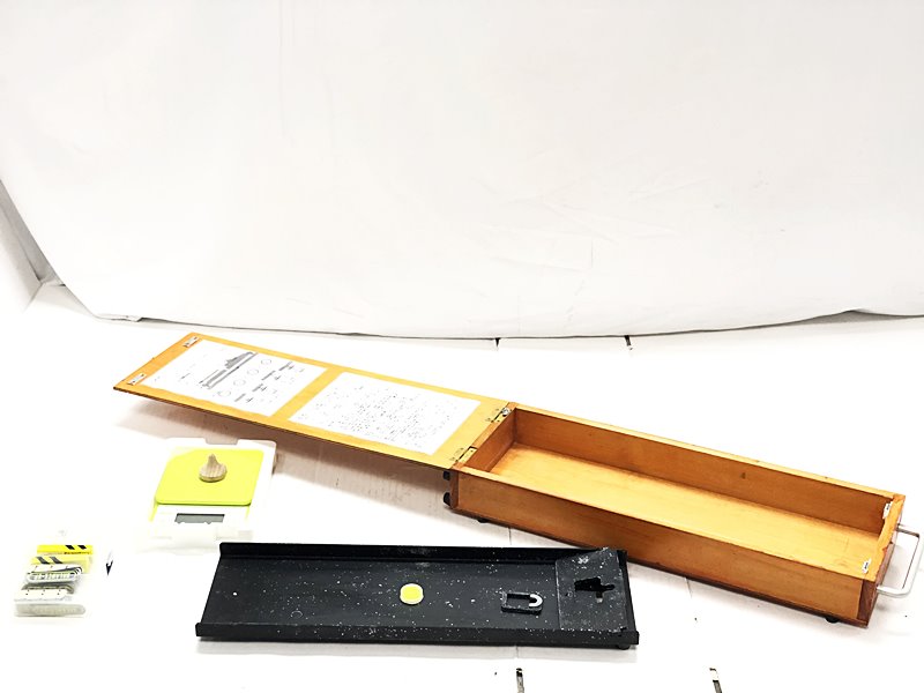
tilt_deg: -26.9
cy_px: 346
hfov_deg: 36.8
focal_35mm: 52
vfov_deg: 28.0
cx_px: 462
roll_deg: +0.7
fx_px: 1388
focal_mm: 6
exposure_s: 1/50
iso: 100
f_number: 2.4
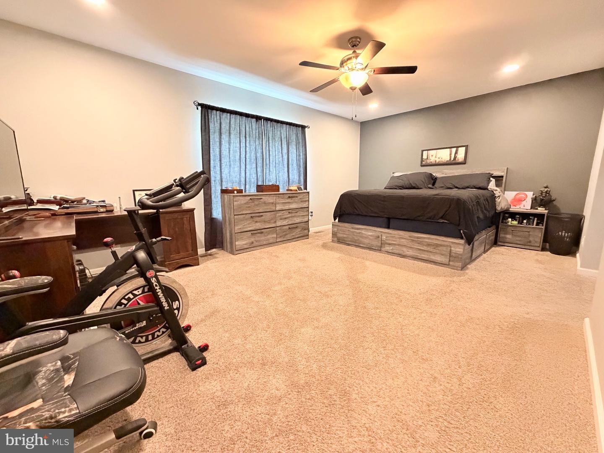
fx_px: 244
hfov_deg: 102.1
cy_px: 226
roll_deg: +1.1
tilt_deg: -10.3
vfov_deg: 85.7
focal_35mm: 14
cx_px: 302
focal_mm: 2.22
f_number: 2.2
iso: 800
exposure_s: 1/60
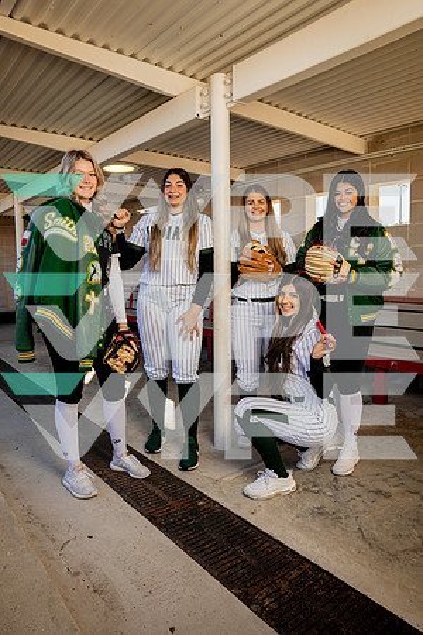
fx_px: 423
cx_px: 212
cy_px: 318
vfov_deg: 73.7
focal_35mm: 24
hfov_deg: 53.1
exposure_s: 1/250
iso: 125
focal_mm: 24
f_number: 6.3
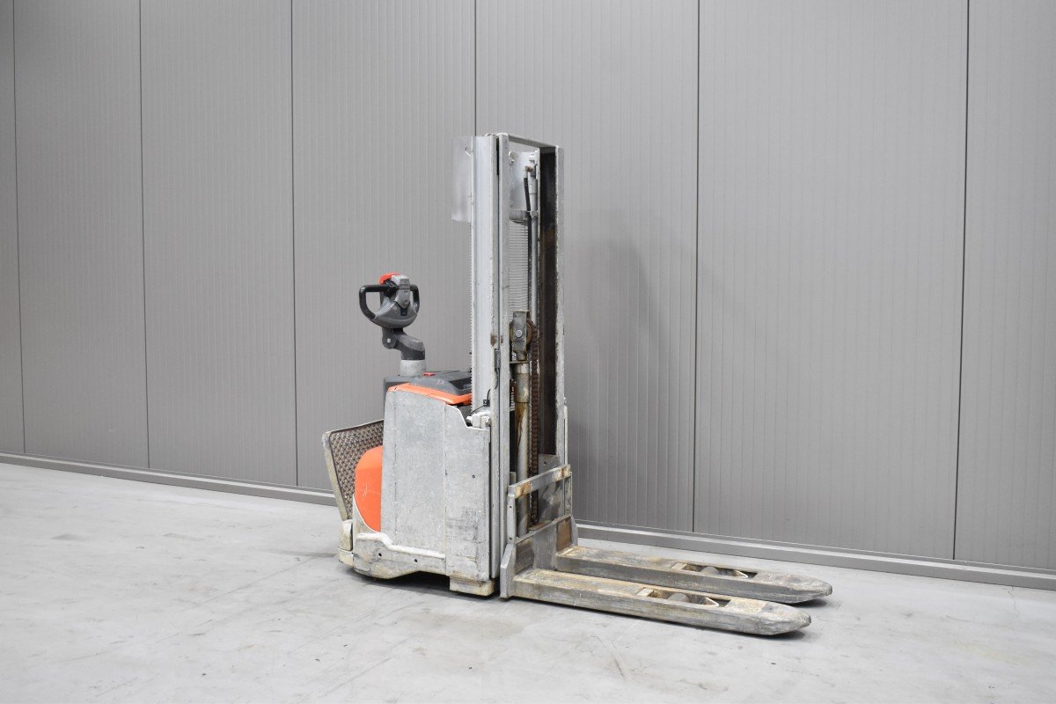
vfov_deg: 36.9
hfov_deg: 53.1
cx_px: 528
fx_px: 1056
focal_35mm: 36
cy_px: 352
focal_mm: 24
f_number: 4.5
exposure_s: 1/50
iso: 1600
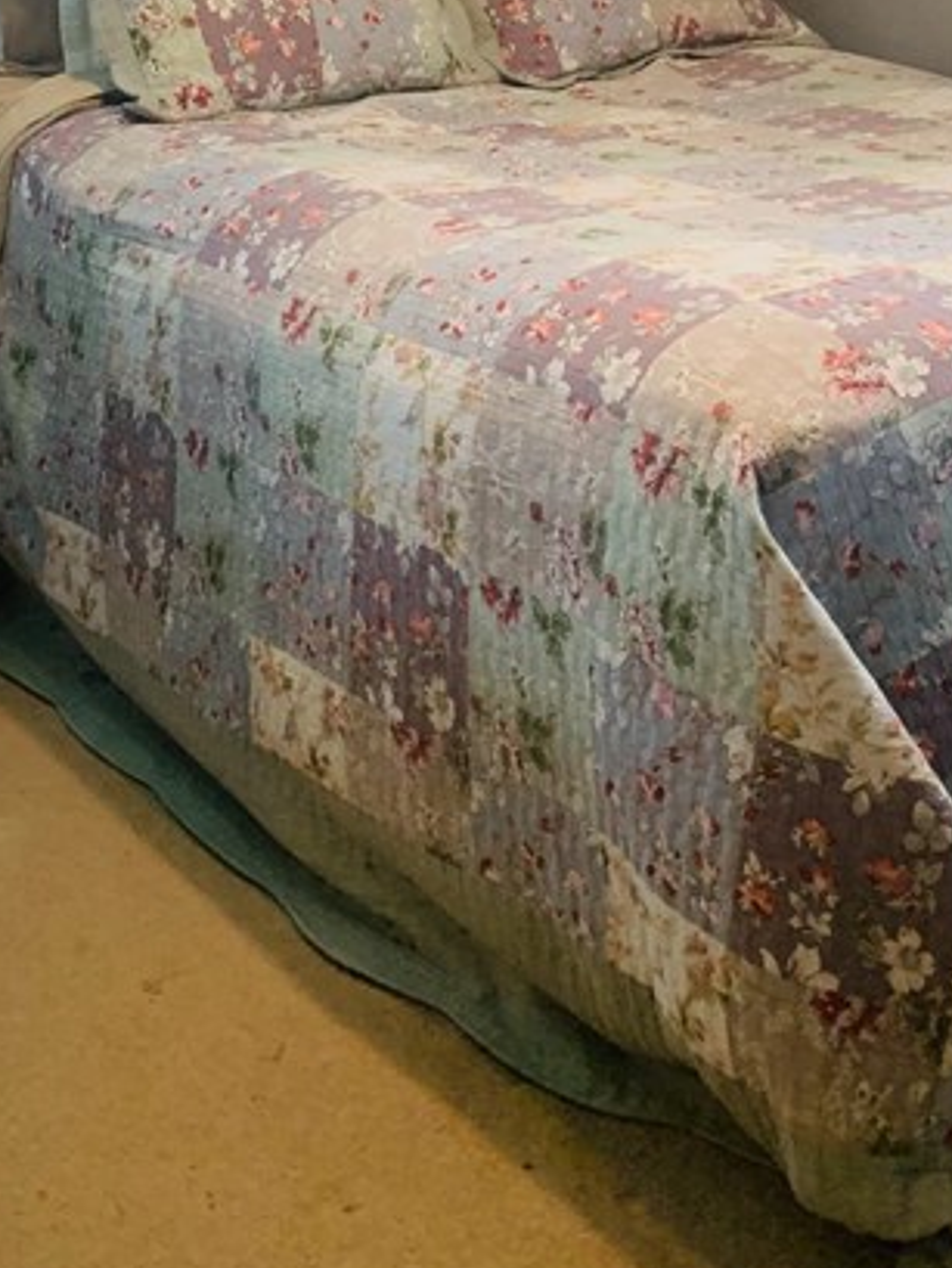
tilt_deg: -4.8
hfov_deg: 23.9
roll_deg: +0.6
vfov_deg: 28.7
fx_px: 2236
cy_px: -124
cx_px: 273
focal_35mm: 61
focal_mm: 4.25
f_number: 1.8
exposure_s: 1/60
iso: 250
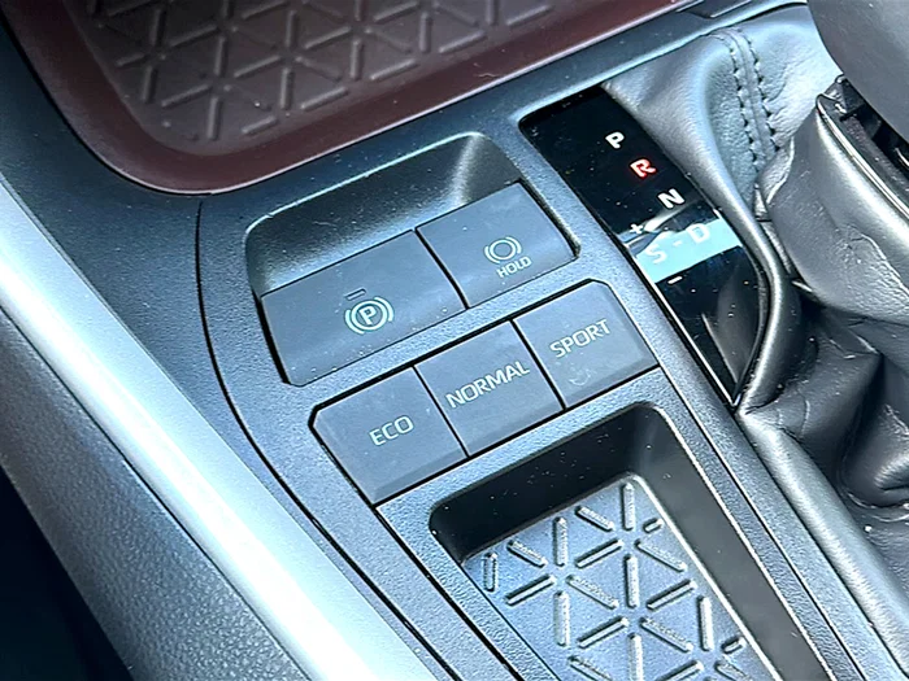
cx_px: 454
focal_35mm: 41
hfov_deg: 45.8
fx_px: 1077
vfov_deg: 35.1
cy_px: 340
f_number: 1.78
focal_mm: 6.86
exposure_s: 1/47
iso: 80
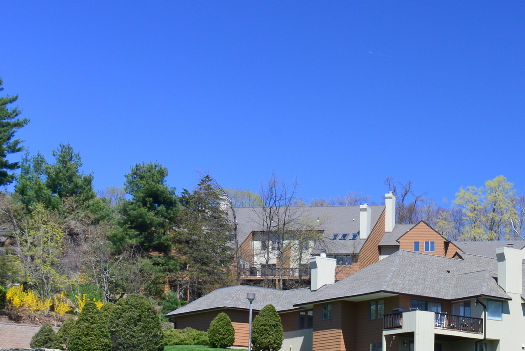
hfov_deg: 22.7
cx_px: 673
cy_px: 420
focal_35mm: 80
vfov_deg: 16.4
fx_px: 1167
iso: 400
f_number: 8
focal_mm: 28
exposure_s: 1/200
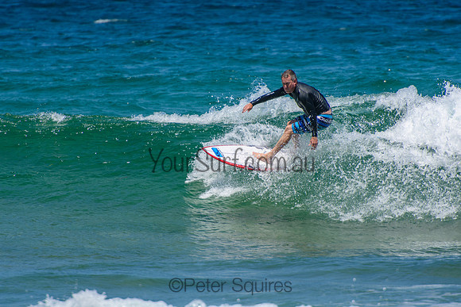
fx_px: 7685
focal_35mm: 600
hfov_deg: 3.4
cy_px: 154
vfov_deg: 2.3
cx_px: 230
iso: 280
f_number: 5.6
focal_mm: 400
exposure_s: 1/2000
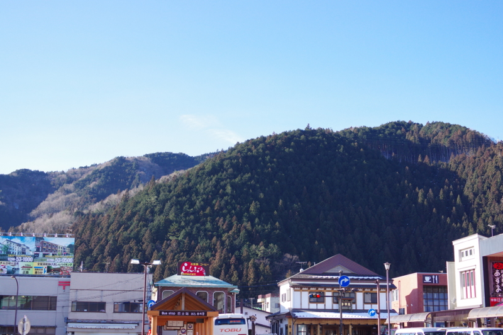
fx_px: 726
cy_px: 168
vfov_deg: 25.9
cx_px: 252
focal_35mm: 52
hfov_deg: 38.2
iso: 400
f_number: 4
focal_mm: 35
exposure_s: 1/800
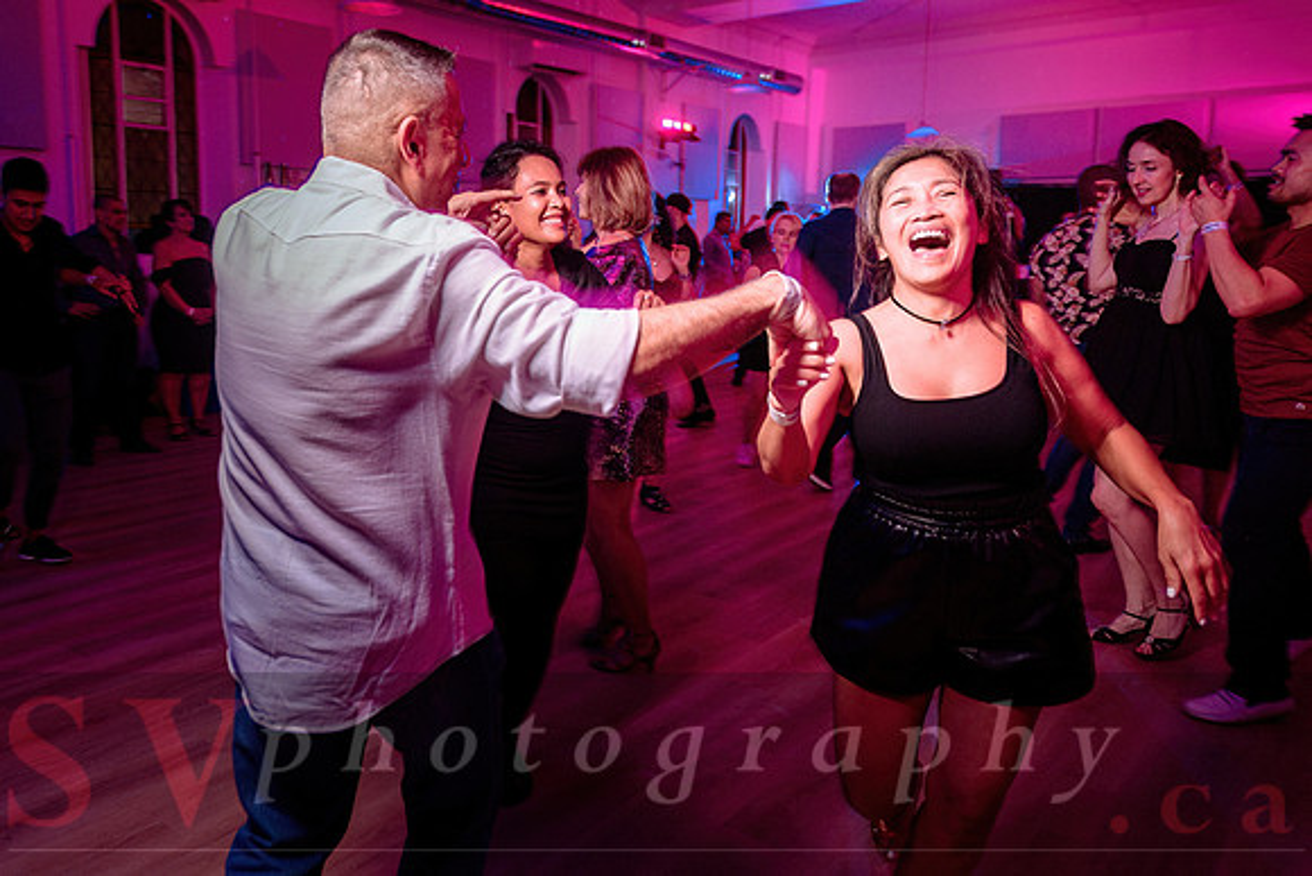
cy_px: 371
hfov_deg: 65.7
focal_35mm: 28
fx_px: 1008
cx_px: 556
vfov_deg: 46.8
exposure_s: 1/50
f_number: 3.5
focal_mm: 24
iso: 800
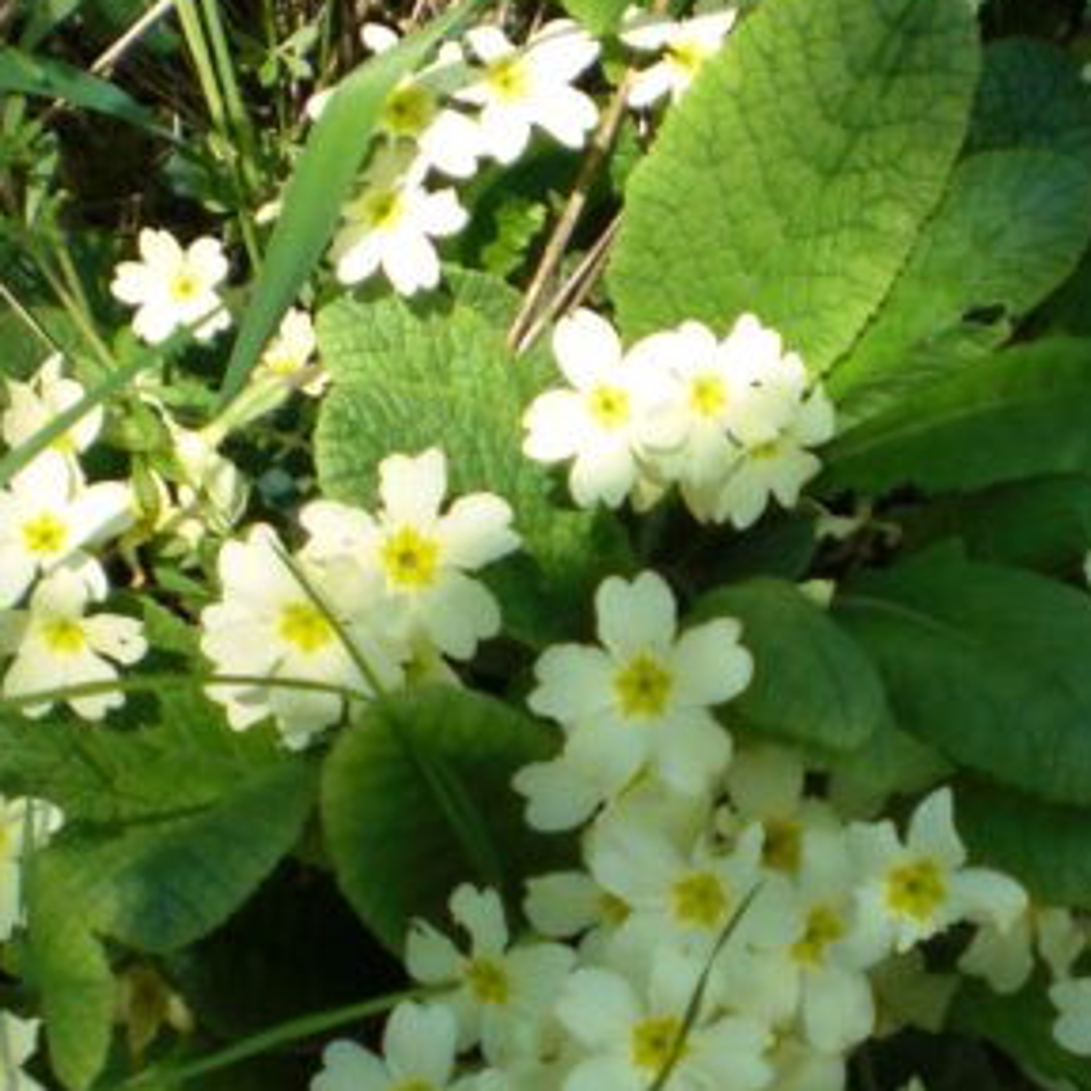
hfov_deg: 18.8
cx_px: 727
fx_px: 3281
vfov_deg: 18.8
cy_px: 729
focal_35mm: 92
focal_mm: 6.3
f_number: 3.1
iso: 50
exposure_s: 1/320
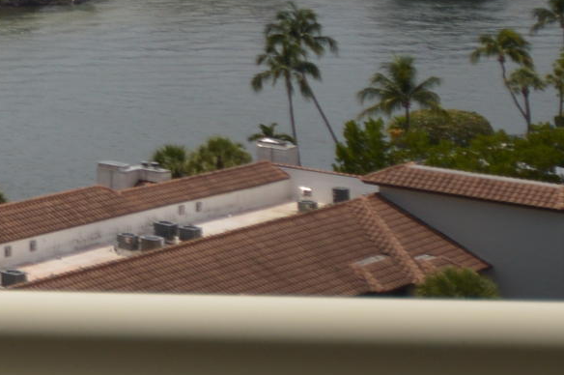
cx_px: -691
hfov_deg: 13.9
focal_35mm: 116
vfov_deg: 11.1
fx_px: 1809
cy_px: -273
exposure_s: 1/1600
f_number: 4
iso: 100
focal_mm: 15
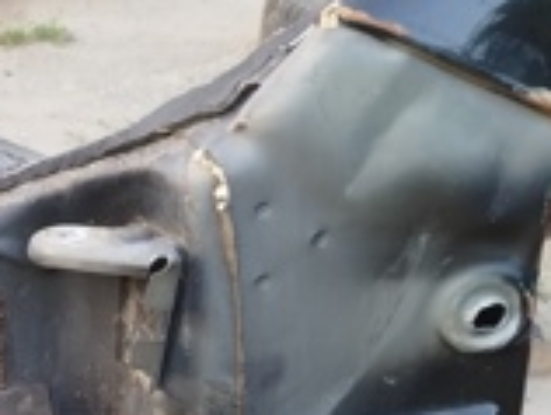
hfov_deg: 18.0
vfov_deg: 14.2
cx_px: -272
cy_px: 649
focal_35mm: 97
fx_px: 1546
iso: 125
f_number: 1.7
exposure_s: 1/33
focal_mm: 5.31
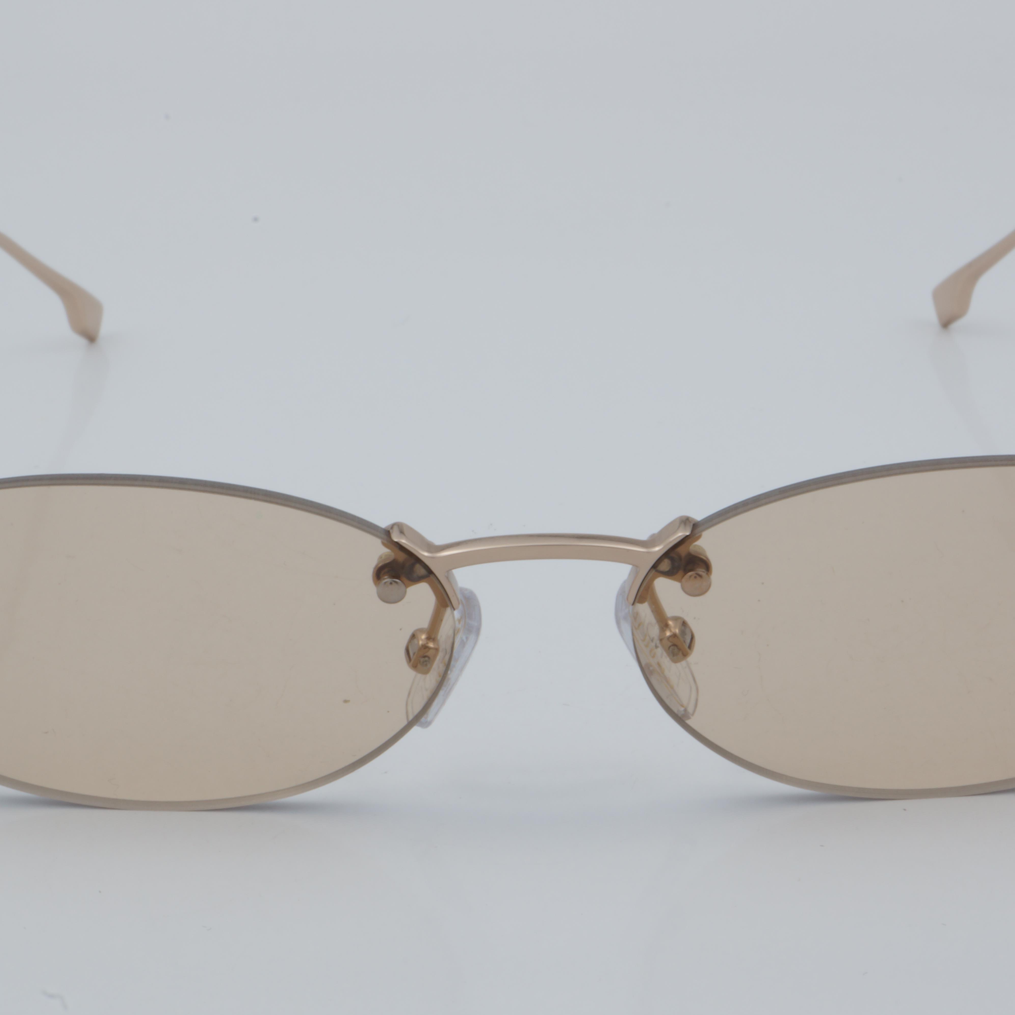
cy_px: 506
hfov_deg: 16.5
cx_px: 536
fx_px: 3504
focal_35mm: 106
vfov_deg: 16.5
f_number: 32
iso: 100
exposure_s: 1/4
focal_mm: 55
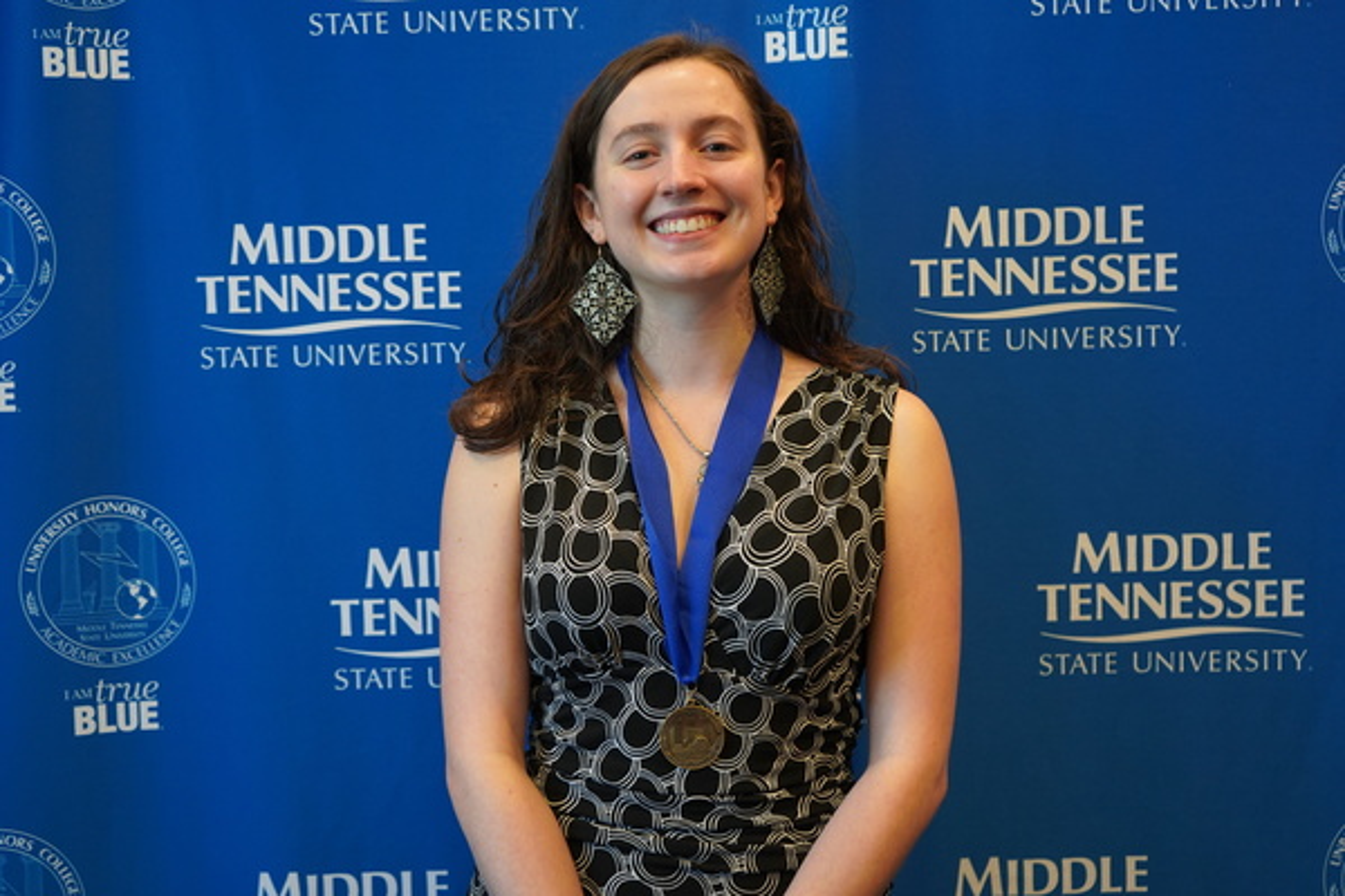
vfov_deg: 31.2
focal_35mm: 43
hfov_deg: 45.4
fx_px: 1606
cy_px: 448
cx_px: 672
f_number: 4.5
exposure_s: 1/160
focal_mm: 43
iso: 1600
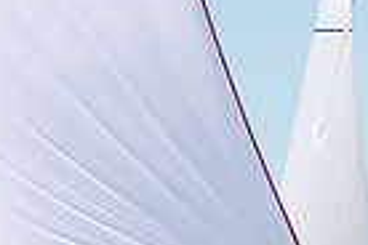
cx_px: 699
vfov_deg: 1.7
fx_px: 8290
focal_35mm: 811
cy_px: 398
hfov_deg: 2.5
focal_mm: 175
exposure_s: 1/2500
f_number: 5
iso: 320
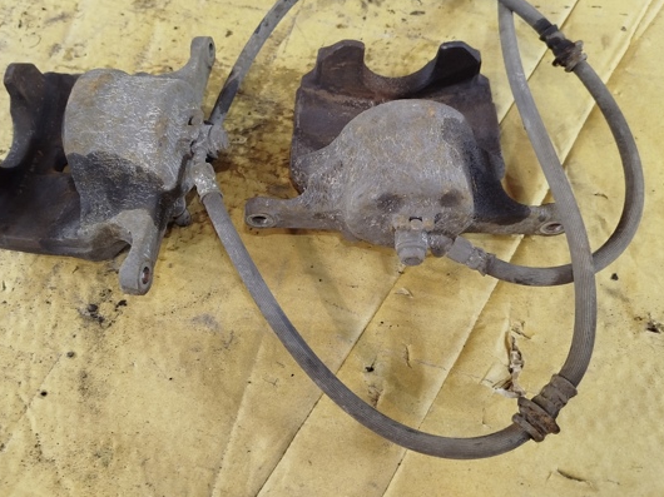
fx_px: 556
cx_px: 297
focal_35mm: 29
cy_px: 218
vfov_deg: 48.1
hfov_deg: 61.5
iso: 640
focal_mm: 5.31
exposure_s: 1/33
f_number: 1.7
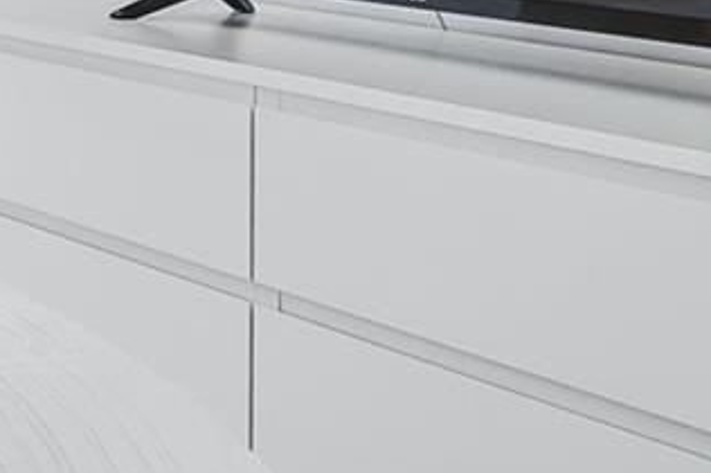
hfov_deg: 17.7
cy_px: -119
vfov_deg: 17.0
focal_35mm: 76
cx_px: -745
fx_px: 1499
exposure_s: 1/500
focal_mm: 10
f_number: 8
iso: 800
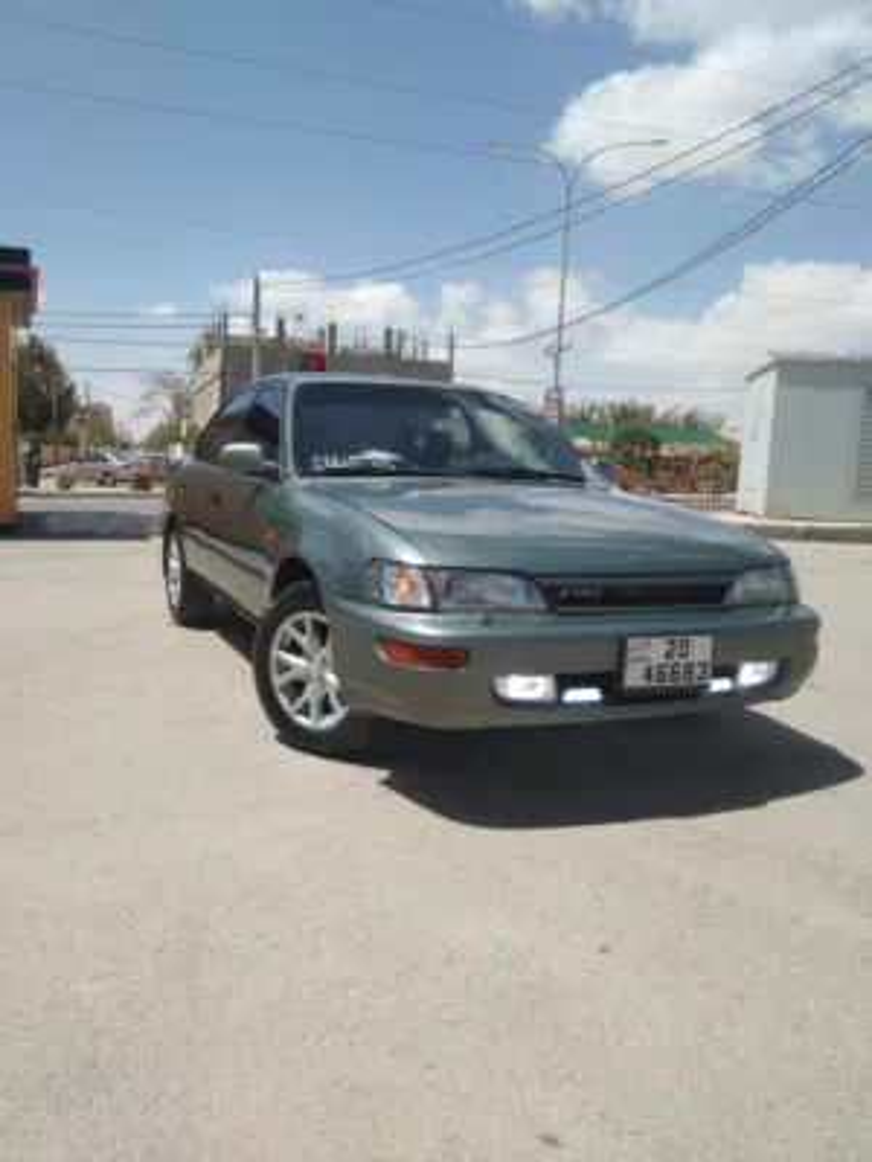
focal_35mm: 30
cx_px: 436
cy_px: 581
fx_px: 1008
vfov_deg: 60.0
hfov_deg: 46.8
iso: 50
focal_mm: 3.65
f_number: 2.2
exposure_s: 1/1250
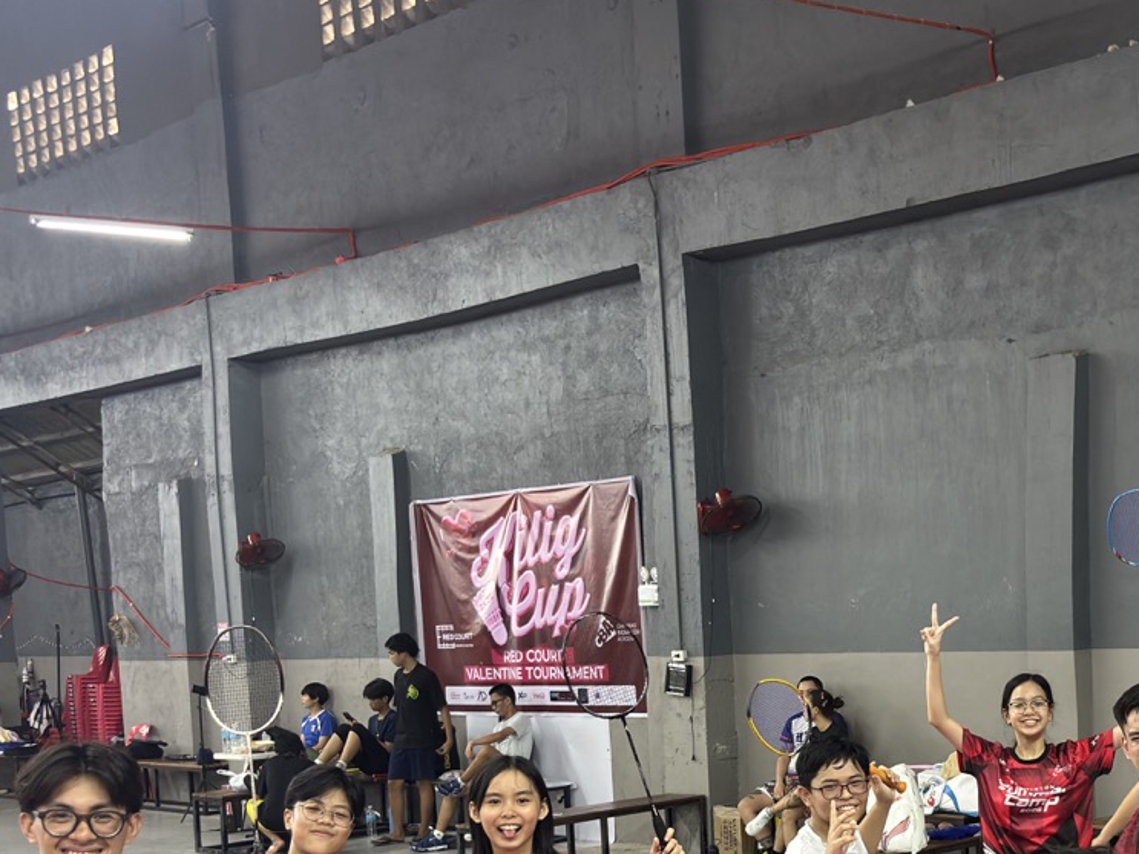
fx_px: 1842
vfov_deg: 25.2
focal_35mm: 56
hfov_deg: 33.4
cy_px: 779
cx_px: 909
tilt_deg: -5.8
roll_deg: +2.7
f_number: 1.6
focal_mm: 5.96
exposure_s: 1/40
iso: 200
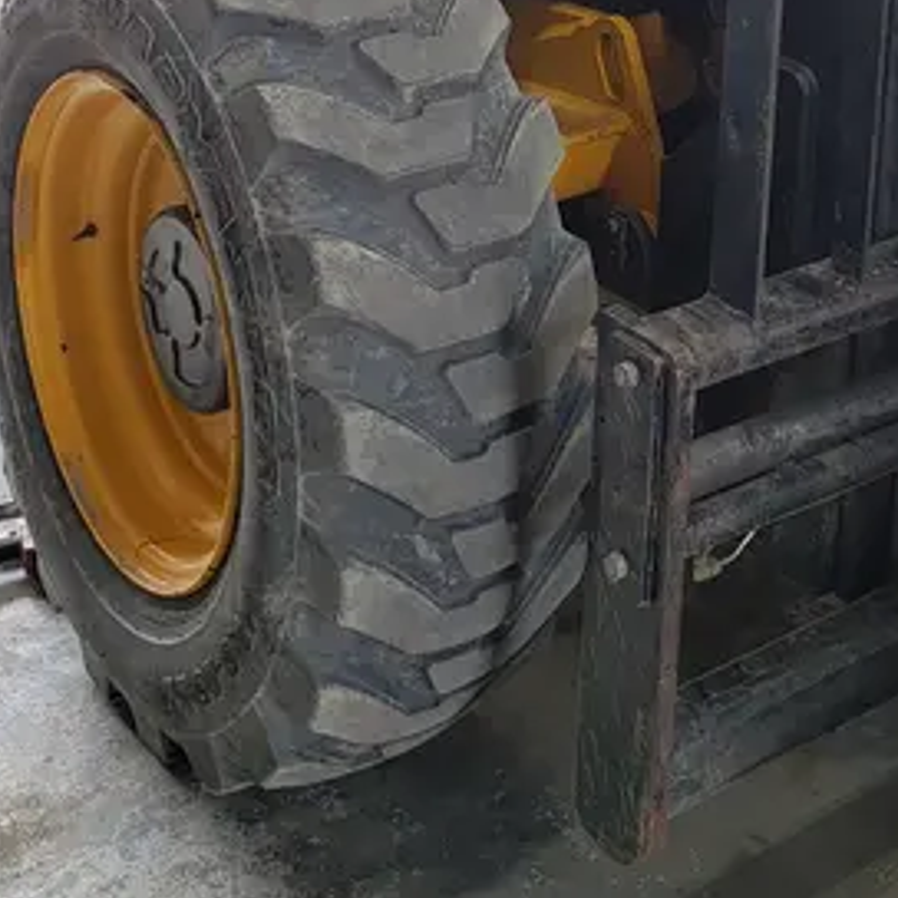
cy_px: -121
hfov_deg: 27.5
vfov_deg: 25.4
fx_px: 1820
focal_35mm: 62
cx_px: 621
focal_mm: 4.3
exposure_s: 1/39
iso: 50
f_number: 2.4
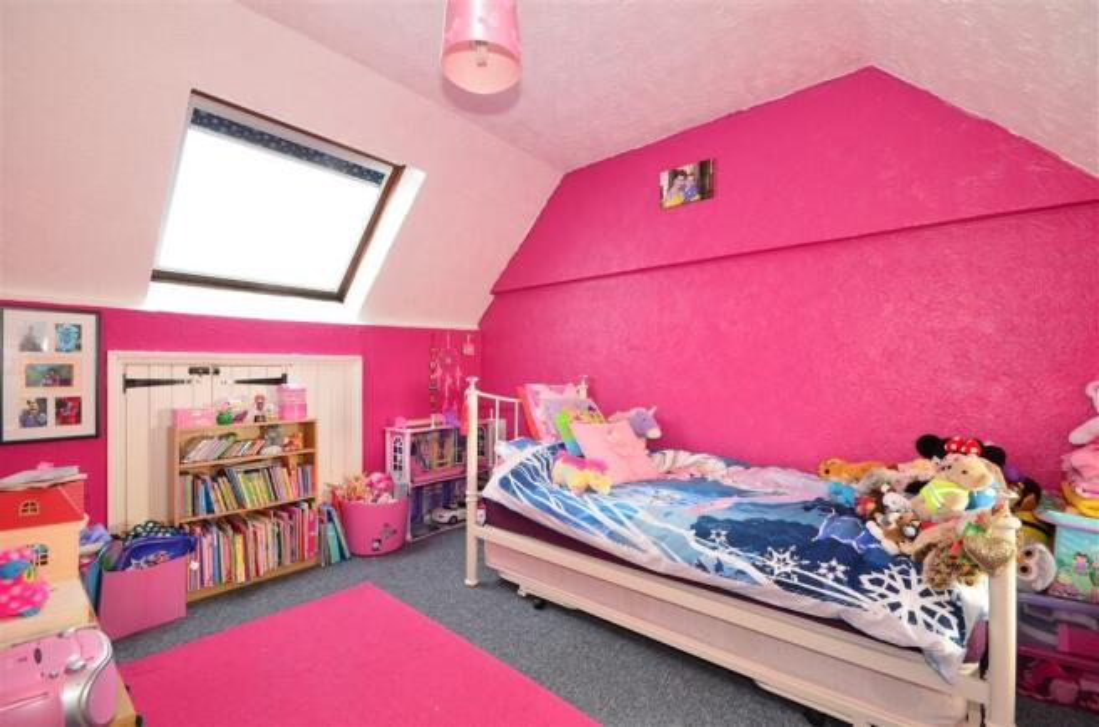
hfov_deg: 100.5
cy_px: 364
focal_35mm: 15
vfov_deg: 77.0
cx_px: 550
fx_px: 457
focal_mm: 10
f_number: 11
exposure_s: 1/3
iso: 400
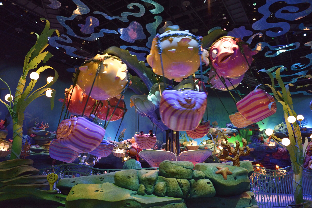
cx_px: 156
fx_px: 251
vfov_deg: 45.0
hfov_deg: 63.6
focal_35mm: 29
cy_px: 104
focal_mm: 29
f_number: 3.2
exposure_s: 1/80
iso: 2000
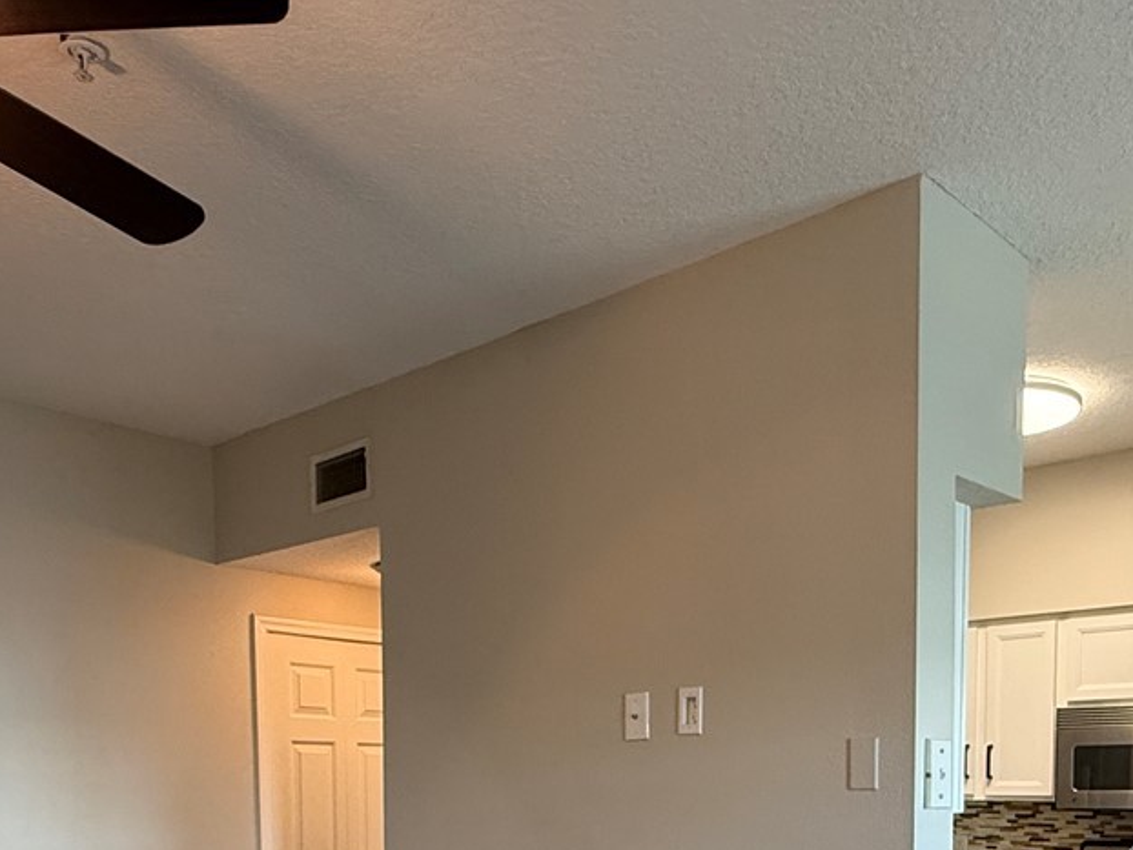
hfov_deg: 51.2
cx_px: 639
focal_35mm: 36
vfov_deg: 35.7
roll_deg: +0.3
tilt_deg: -3.8
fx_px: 1179
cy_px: 857
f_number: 2.2
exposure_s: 1/120
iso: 320
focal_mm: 2.22
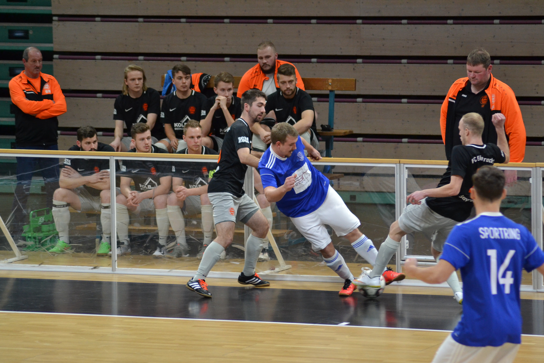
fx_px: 3173
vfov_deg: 6.5
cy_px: 182
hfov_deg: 9.8
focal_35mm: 210
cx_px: 272
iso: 1800
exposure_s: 1/500
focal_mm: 140
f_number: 4.2
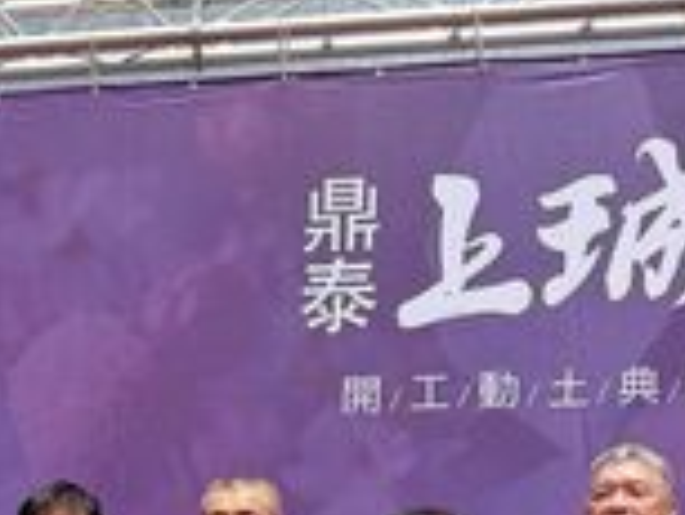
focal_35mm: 94
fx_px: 1862
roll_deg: -1.4
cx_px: -143
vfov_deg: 14.7
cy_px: 770
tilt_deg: -0.5
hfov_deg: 19.6
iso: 80
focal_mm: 6.76
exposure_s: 1/1618
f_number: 1.78
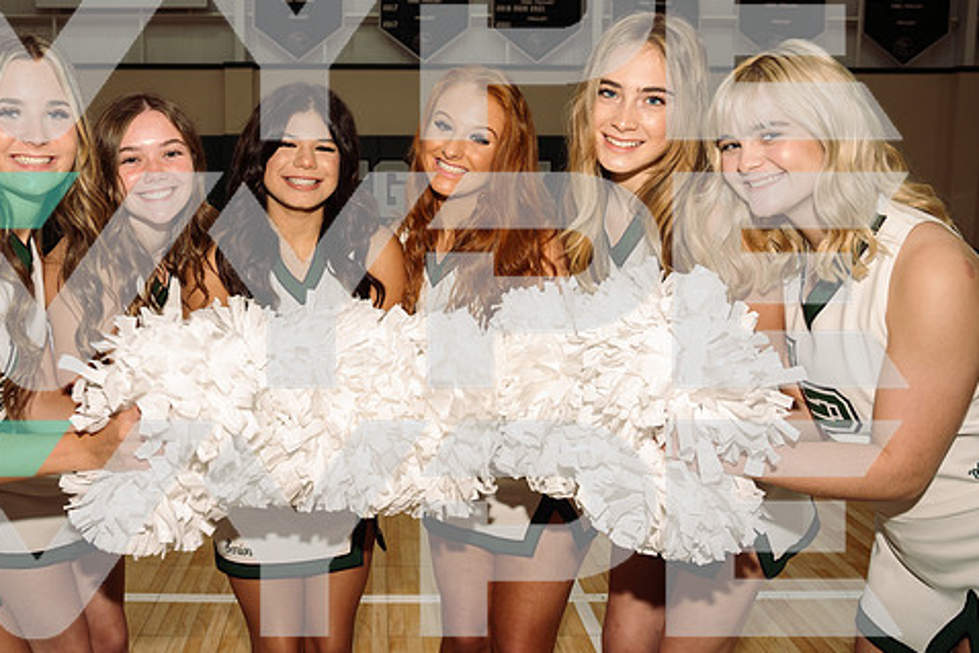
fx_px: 925
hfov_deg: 55.3
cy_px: 281
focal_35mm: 34
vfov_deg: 38.8
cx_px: 387
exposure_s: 1/200
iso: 640
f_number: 5
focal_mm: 28
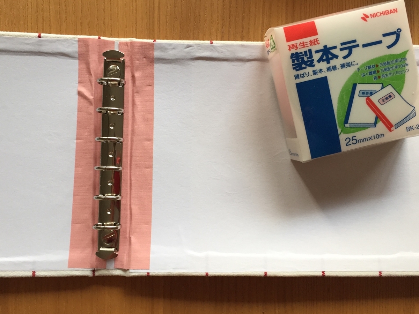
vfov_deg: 48.2
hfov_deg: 61.7
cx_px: 210
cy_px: 157
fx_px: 351
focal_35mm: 29
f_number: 2.2
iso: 40
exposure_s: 1/30
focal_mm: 4.15
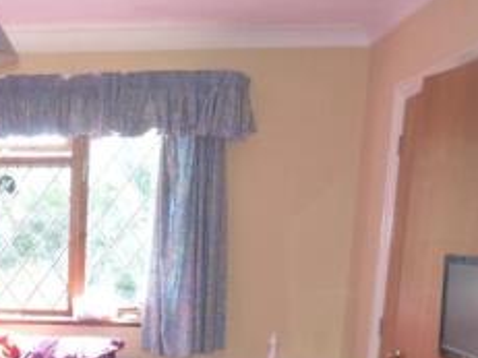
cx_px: -24
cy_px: 436
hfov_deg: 28.4
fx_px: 869
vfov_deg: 21.5
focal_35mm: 63
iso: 200
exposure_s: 1/60
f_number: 2.8
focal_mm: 4.5
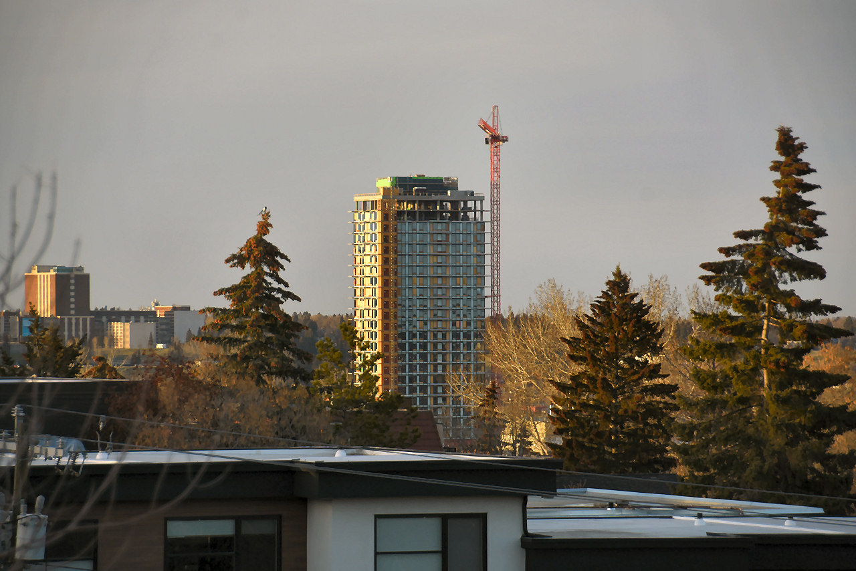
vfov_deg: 5.9
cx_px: 428
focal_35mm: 232
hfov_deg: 8.9
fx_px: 5529
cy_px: 286
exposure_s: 1/320
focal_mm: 155
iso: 200
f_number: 6.3
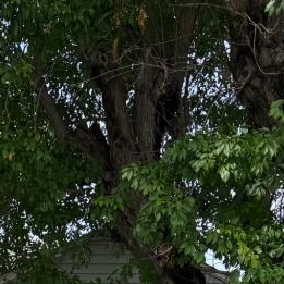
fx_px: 1132
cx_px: -140
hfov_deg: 13.5
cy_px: 563
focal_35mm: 122
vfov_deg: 12.6
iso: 80
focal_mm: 6.76
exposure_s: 1/1812
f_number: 1.78
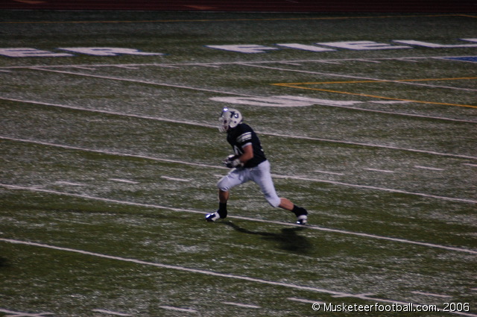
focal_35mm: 450
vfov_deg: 3.0
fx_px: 5955
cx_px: 238
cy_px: 158
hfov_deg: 4.6
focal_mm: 300
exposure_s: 1/125
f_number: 5.6
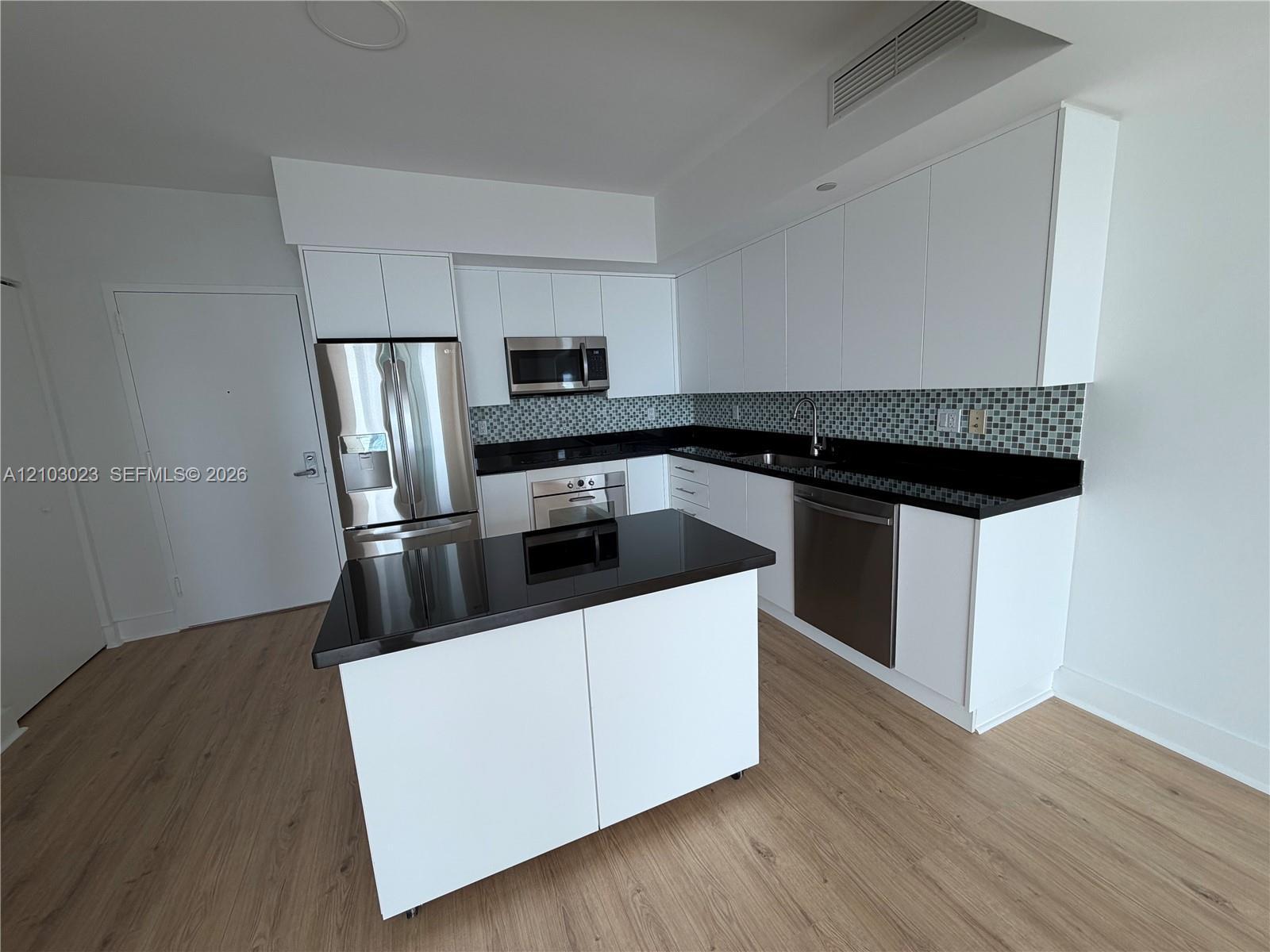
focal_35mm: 14
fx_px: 514
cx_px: 635
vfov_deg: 85.7
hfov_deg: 102.1
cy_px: 476
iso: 40
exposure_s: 1/170
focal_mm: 2.22
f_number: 2.2
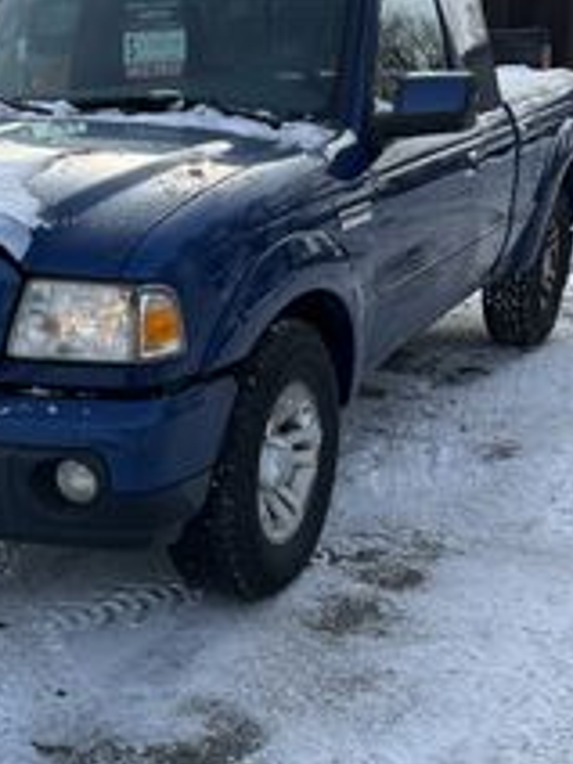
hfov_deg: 24.6
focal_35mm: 59
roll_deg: +0.6
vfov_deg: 32.4
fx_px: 1302
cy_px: 515
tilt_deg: -19.9
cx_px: 162
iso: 50
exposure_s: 1/3356
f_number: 1.5
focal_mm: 5.7
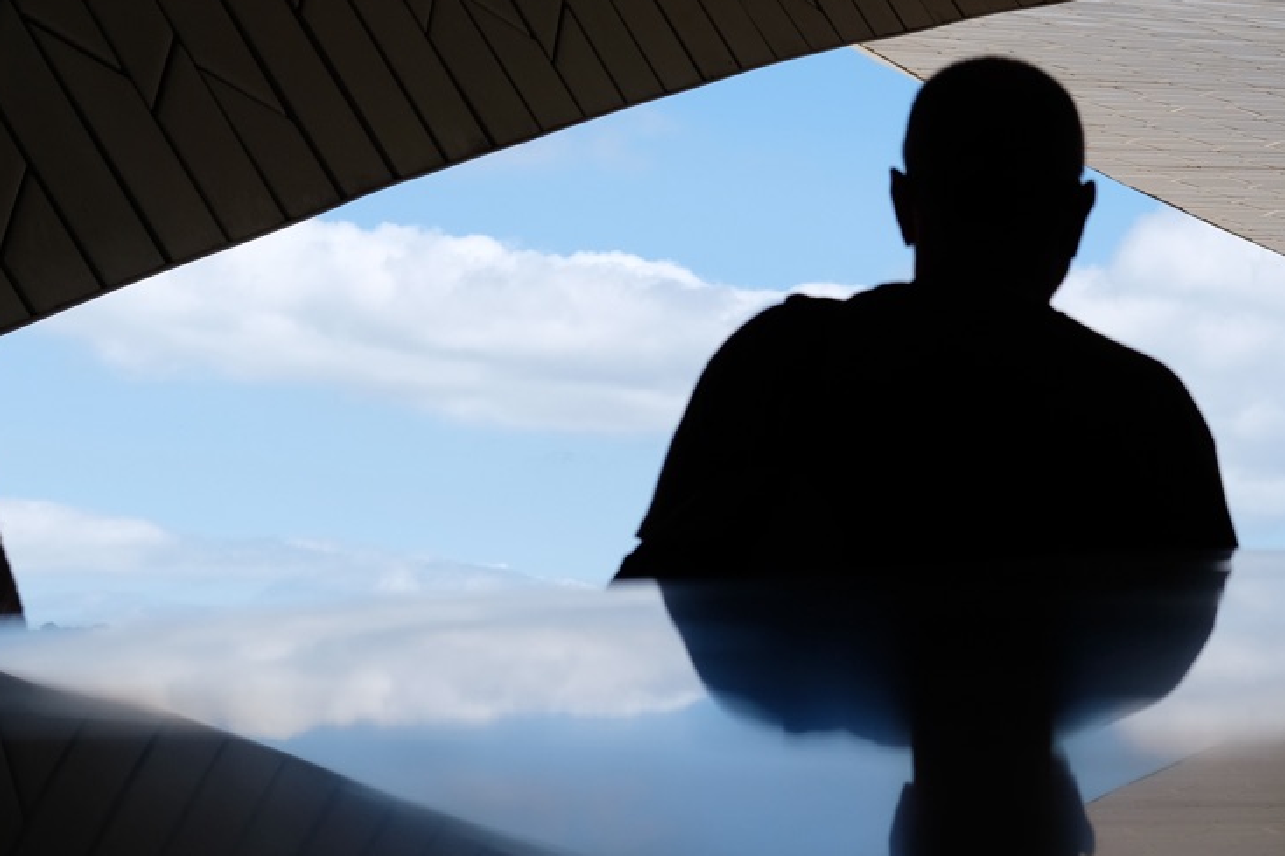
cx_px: 1108
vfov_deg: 10.5
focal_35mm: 130
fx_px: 4639
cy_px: 492
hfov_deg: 15.6
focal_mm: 35
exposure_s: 1/1000
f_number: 5
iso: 200
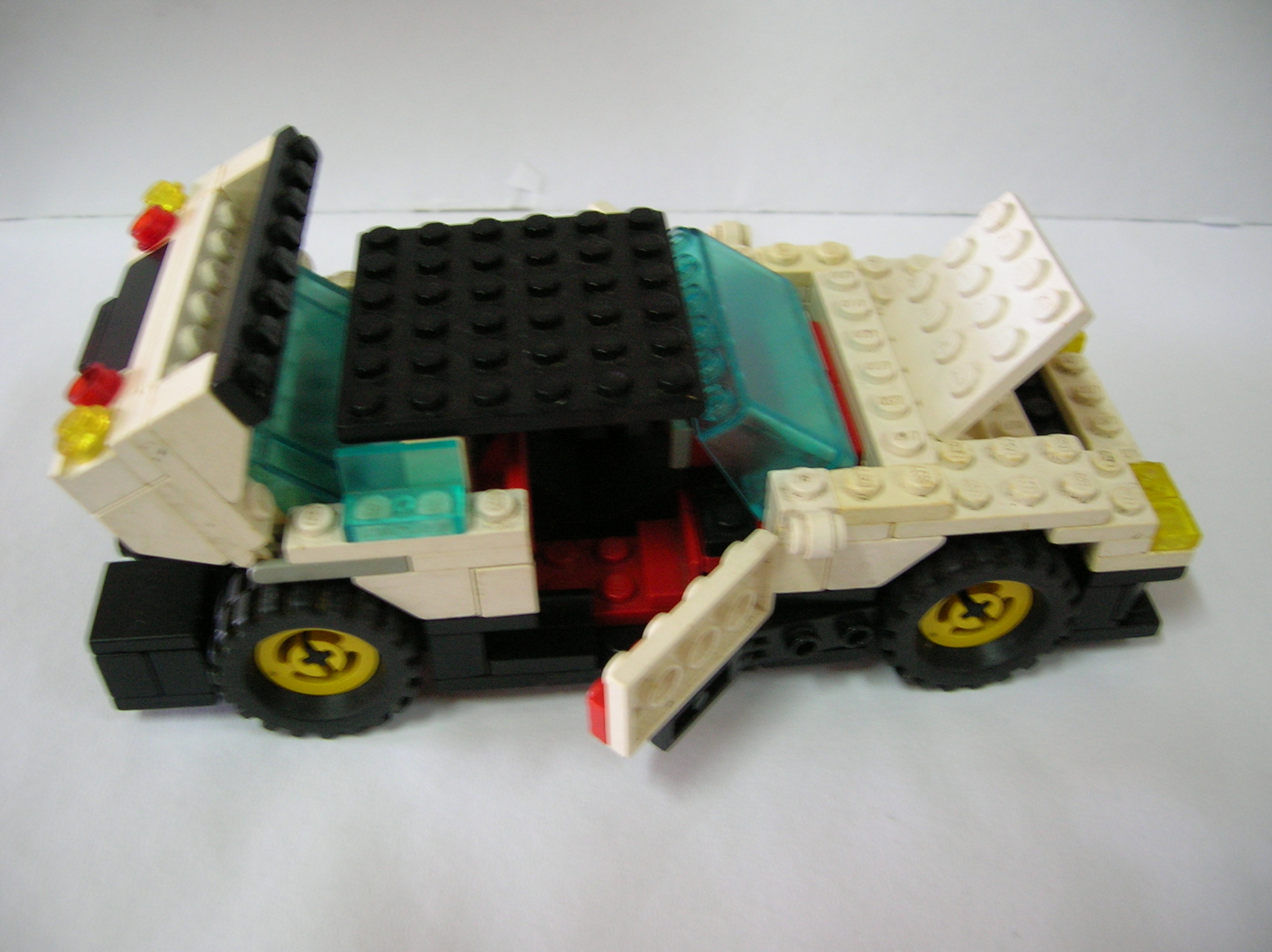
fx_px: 1248
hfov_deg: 54.0
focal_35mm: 34
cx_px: 636
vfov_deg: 41.7
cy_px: 476
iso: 100
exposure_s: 1/7.2
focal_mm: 5.7
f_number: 2.9
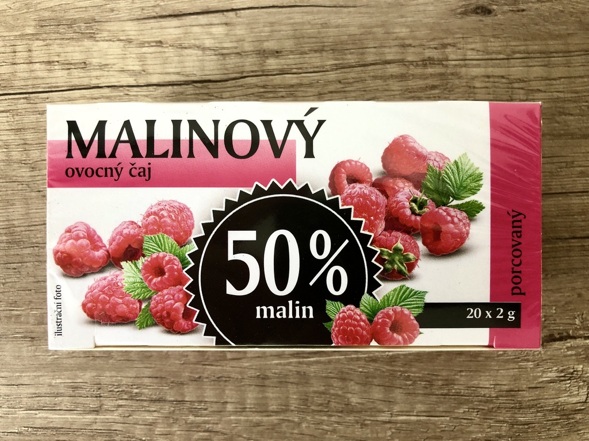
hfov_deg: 63.4
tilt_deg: -88.3
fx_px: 476
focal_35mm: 28
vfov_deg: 49.7
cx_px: 294
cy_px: 220
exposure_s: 1/20
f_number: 1.8
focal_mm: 4
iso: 40
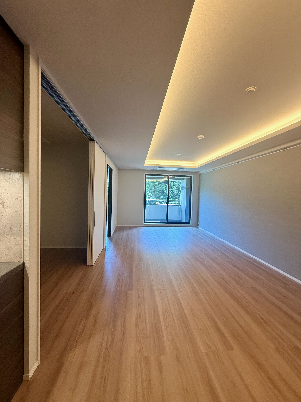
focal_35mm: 14
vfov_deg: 102.1
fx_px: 162
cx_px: 150
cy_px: 201
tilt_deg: -1.7
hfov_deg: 85.7
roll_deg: -3.8
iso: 160
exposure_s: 1/50
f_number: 2.2
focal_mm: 2.22
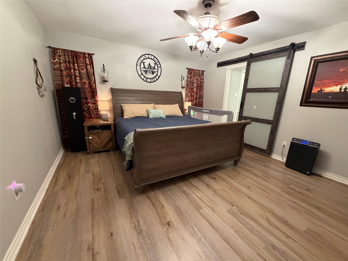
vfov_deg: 85.7
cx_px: 174
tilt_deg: -12.6
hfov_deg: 102.1
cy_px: 130
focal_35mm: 14
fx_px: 141
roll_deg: -2.0
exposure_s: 1/60
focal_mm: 2.22
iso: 800
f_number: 2.2
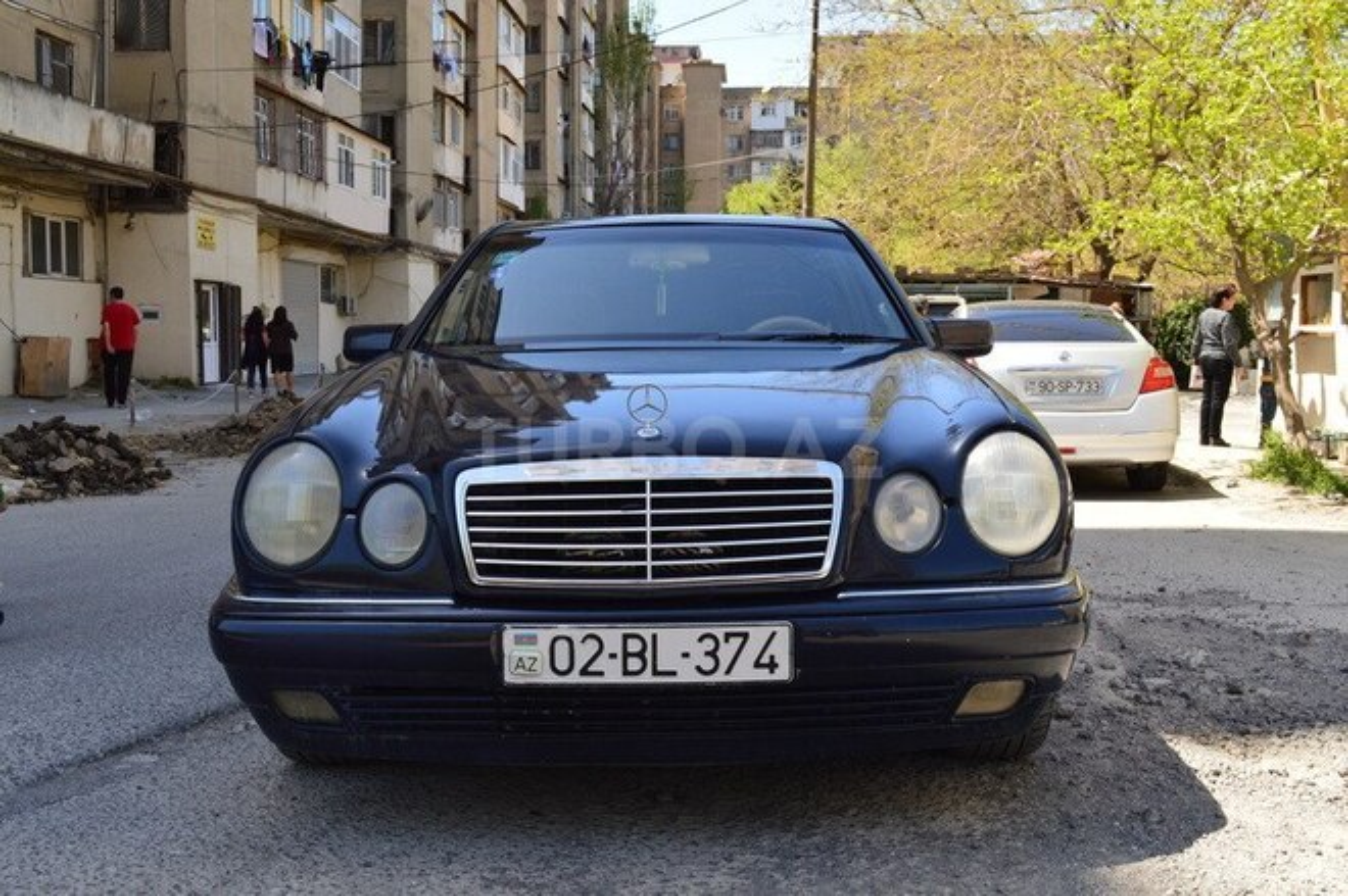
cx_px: 674
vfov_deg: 36.8
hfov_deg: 53.2
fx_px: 1347
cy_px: 448
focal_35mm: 36
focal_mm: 24
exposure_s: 1/200
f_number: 10
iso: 400
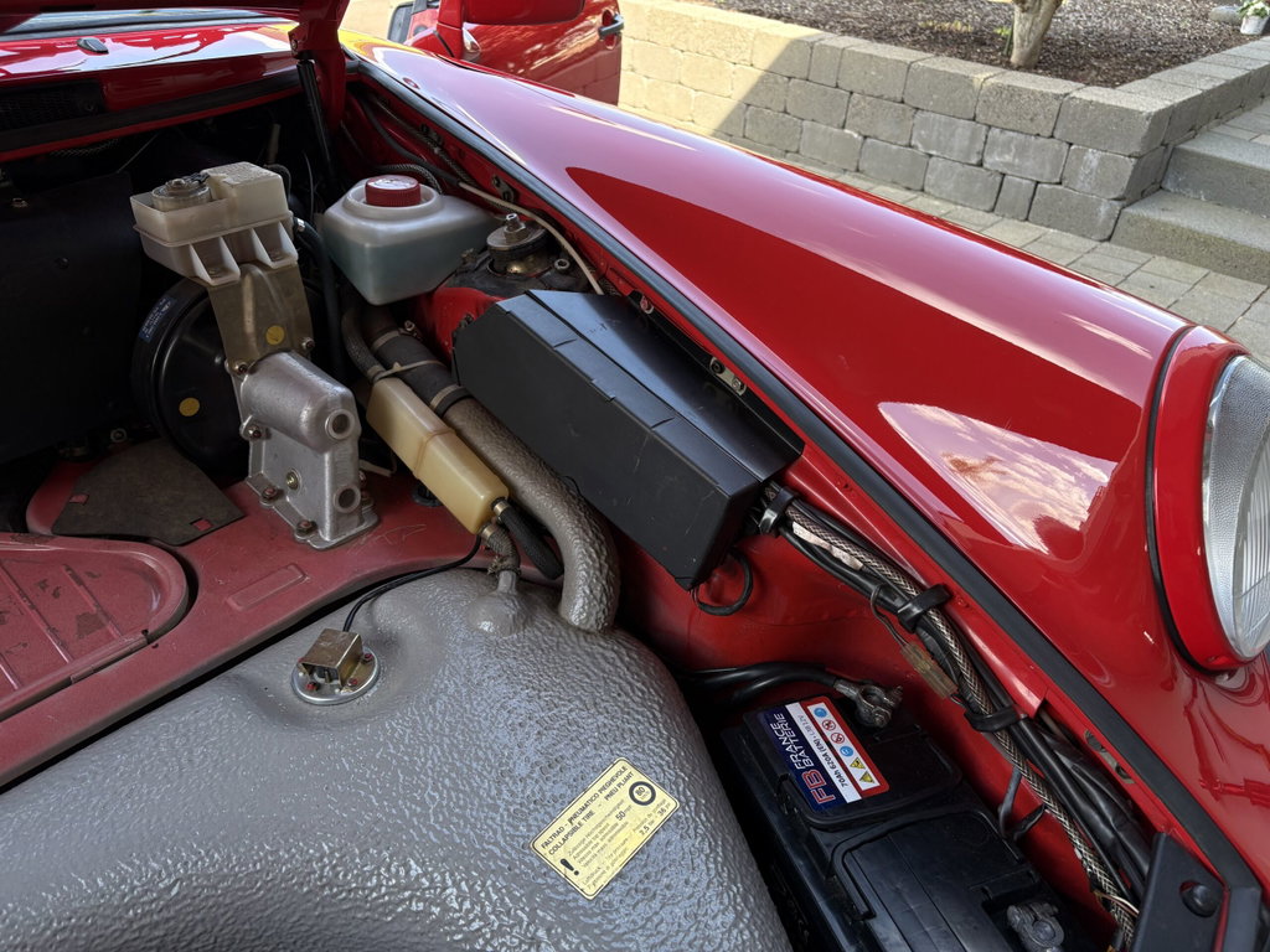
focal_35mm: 26
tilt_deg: -35.0
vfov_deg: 53.1
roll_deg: -5.4
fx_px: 954
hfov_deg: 67.3
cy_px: 476
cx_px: 635
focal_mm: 5.96
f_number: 1.6
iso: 40
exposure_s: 1/215
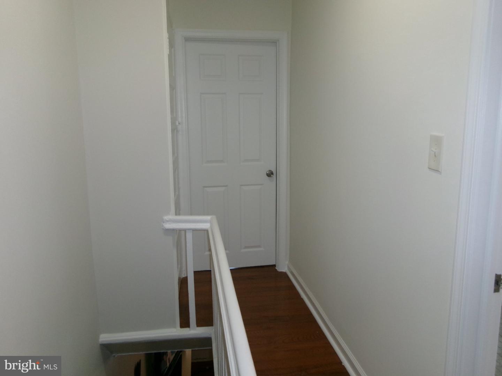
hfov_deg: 63.4
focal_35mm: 28
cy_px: 188
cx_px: 251
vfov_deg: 49.7
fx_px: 406
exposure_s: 1/34
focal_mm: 5.1
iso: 200
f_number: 3.9
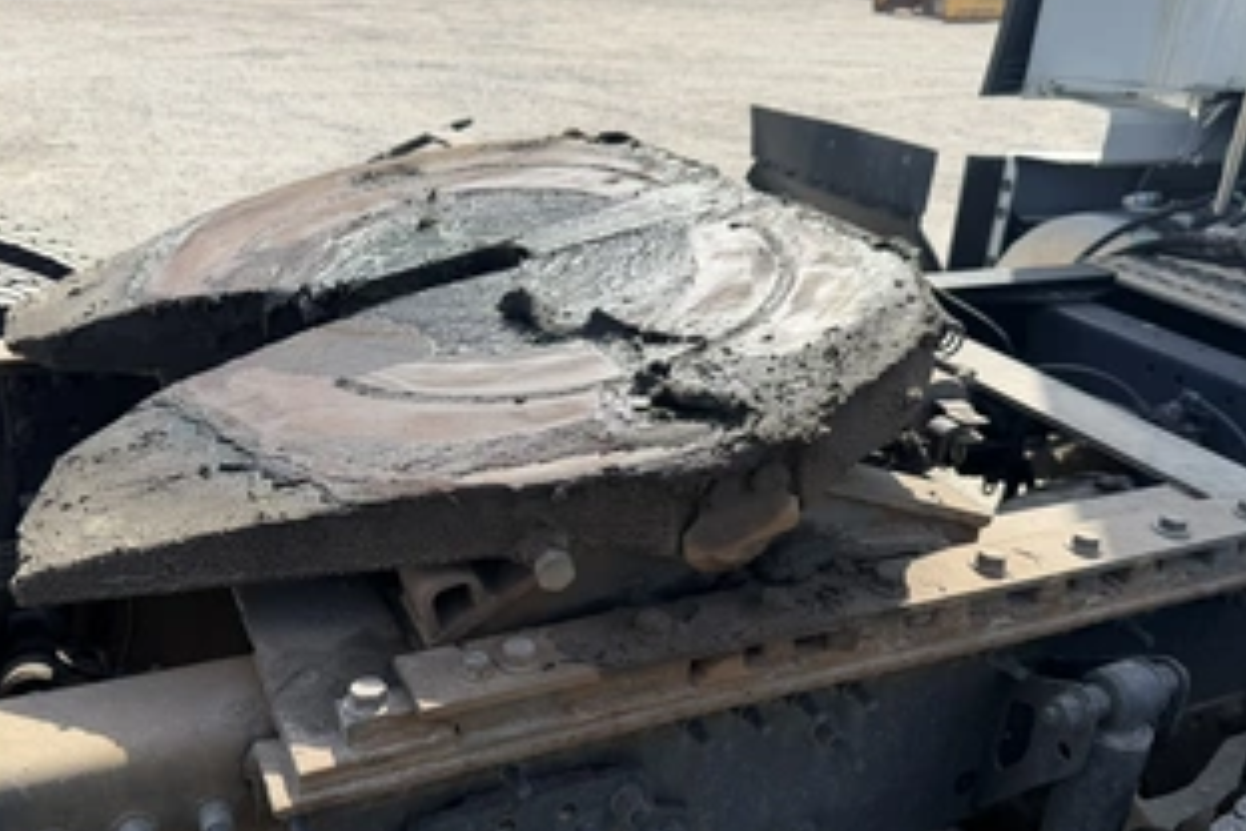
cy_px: 467
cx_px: 579
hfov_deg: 58.7
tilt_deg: -27.3
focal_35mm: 32
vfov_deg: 41.0
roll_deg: +0.3
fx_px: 1107
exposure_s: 1/2611
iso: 80
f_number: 1.78
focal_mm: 6.76
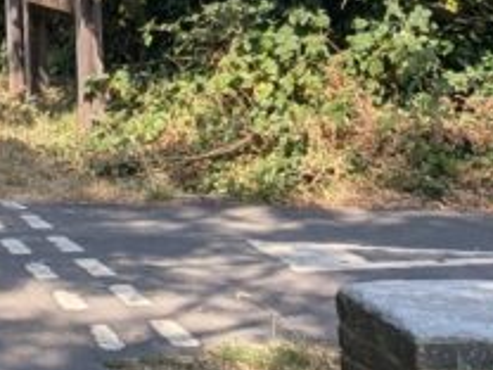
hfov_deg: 14.9
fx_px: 1681
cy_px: -351
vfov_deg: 11.4
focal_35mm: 118
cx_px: -348
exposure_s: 1/989
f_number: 1.7
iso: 29
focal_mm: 4.53
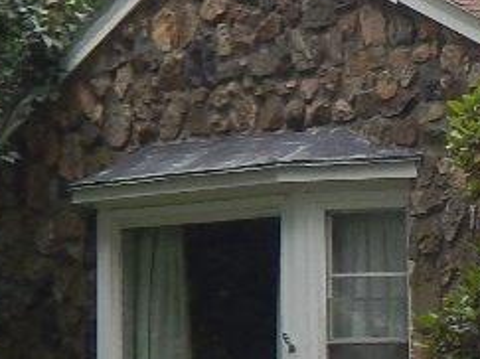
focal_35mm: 255
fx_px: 3534
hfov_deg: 7.6
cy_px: 181
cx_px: 824
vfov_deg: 5.8
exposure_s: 1/250
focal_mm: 7.7
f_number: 3.6
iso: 125
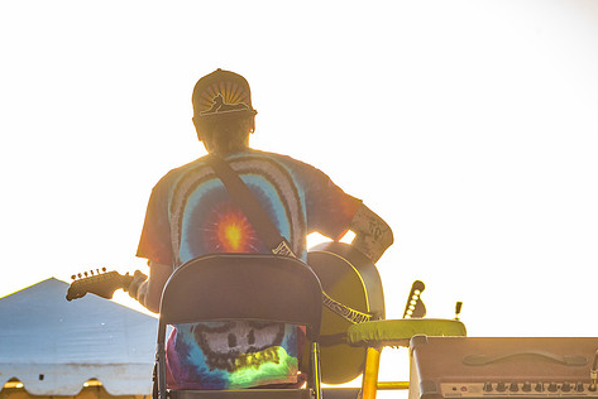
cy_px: 234
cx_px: 233
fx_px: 2443
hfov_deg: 13.9
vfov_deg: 9.3
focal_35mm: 147
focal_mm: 120
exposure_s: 1/250
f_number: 9
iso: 500
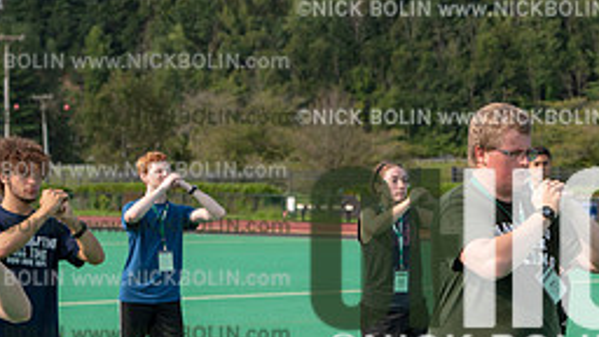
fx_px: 1811
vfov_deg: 10.6
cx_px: 475
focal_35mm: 114
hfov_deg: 18.6
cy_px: 280
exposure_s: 1/3200
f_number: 3.5
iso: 125
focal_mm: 48
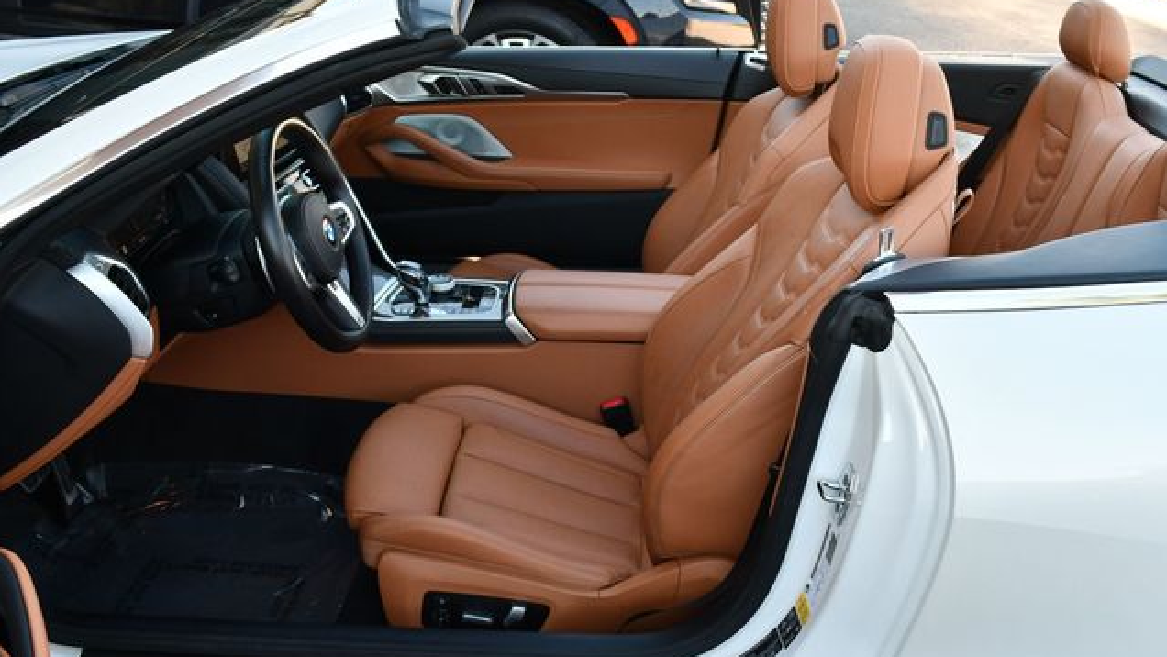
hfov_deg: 52.8
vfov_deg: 31.2
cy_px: 340
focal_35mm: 38
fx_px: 1176
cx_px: 585
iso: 400
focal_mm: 18
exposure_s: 1/250
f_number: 4.5
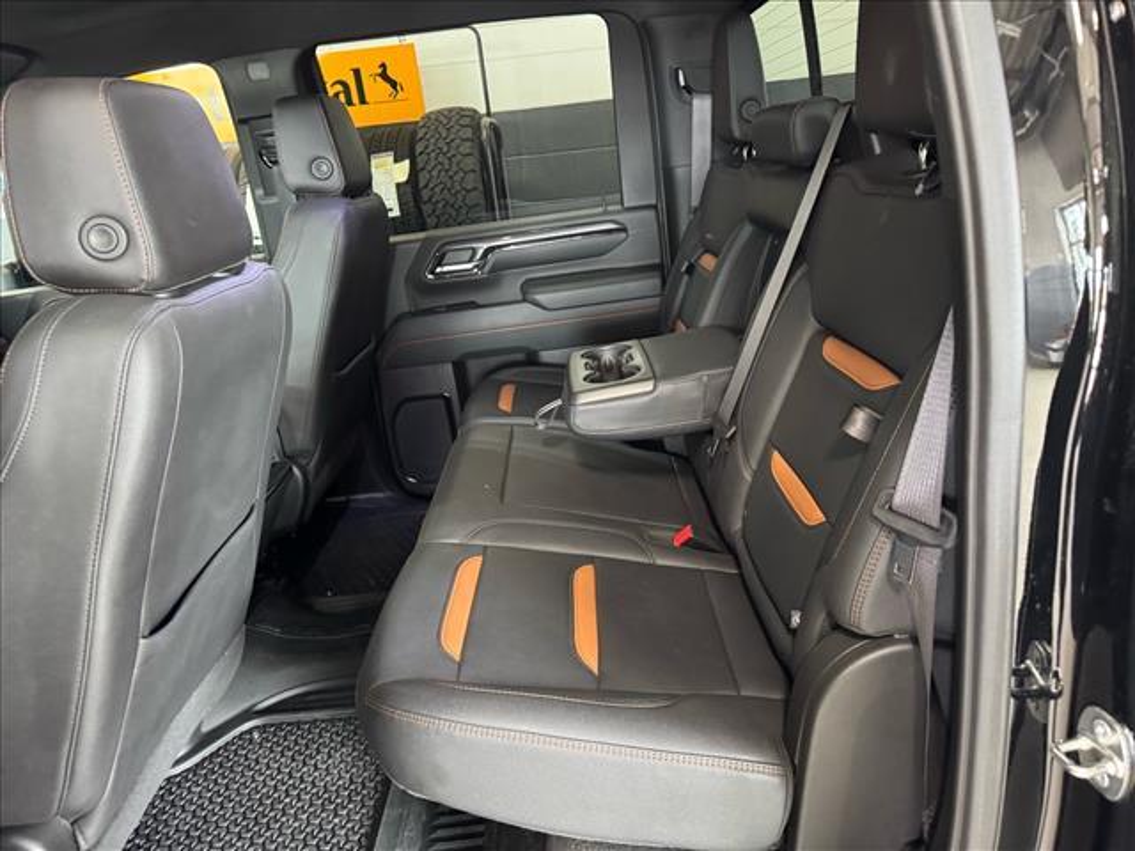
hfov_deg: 71.6
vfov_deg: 56.8
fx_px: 787
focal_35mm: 24
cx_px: 568
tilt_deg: -17.6
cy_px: 426
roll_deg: +2.5
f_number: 1.78
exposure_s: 1/40
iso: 800
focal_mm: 6.76
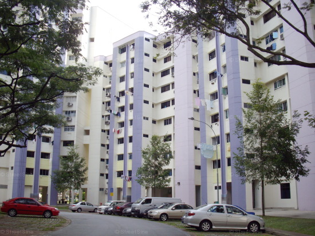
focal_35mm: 37
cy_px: 118
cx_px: 158
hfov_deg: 50.2
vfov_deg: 38.6
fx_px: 337
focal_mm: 6.2
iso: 80
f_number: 5.6
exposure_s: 1/125
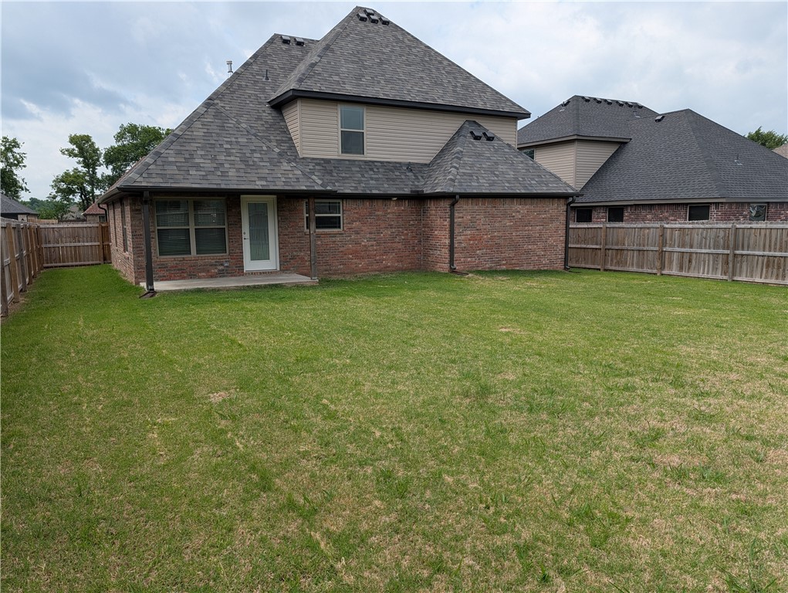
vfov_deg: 56.9
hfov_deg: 71.5
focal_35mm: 24
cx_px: 394
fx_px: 547
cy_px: 296
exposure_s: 1/876
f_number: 1.68
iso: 21
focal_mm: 6.9
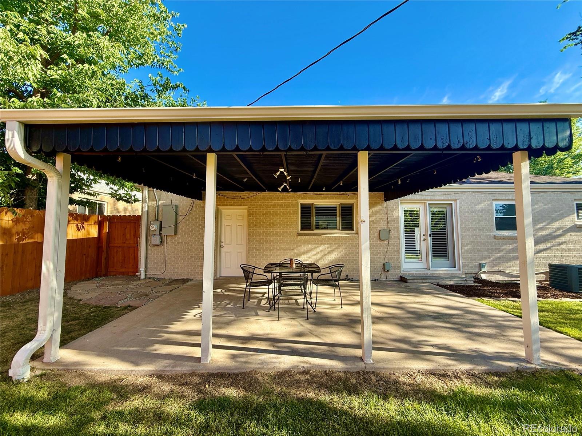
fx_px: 235
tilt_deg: +2.6
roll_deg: +0.2
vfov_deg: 85.7
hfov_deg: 102.1
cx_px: 291
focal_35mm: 14
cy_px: 218
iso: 50
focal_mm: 2.22
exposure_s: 1/253
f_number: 2.2
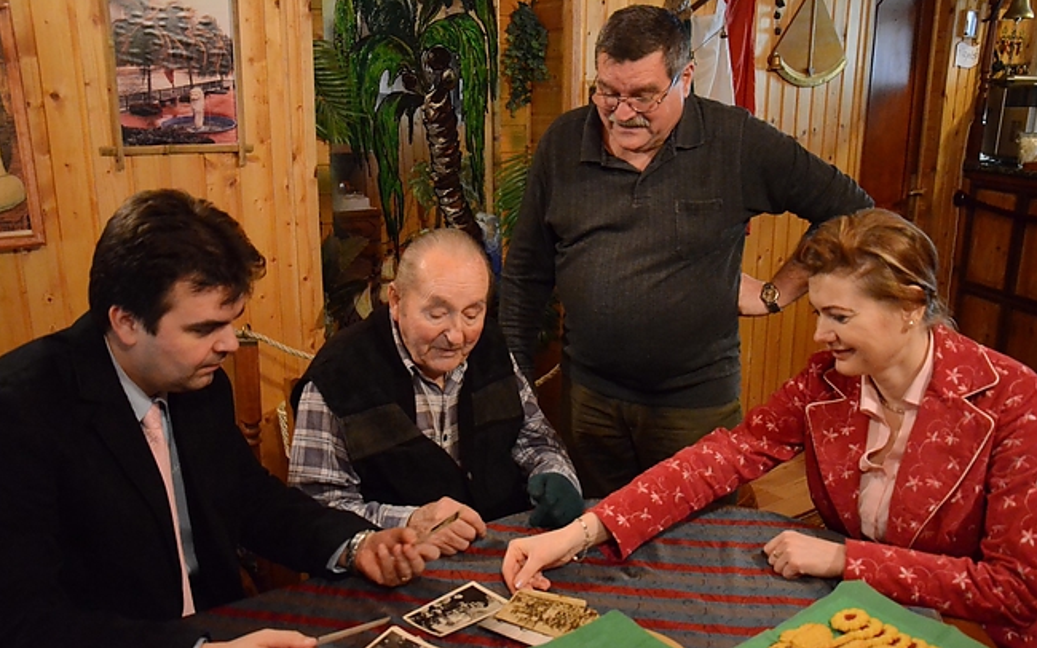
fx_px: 919
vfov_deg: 38.8
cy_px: 338
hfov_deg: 58.9
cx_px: 515
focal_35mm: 33
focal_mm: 21
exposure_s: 1/60
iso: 6400
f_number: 3.8
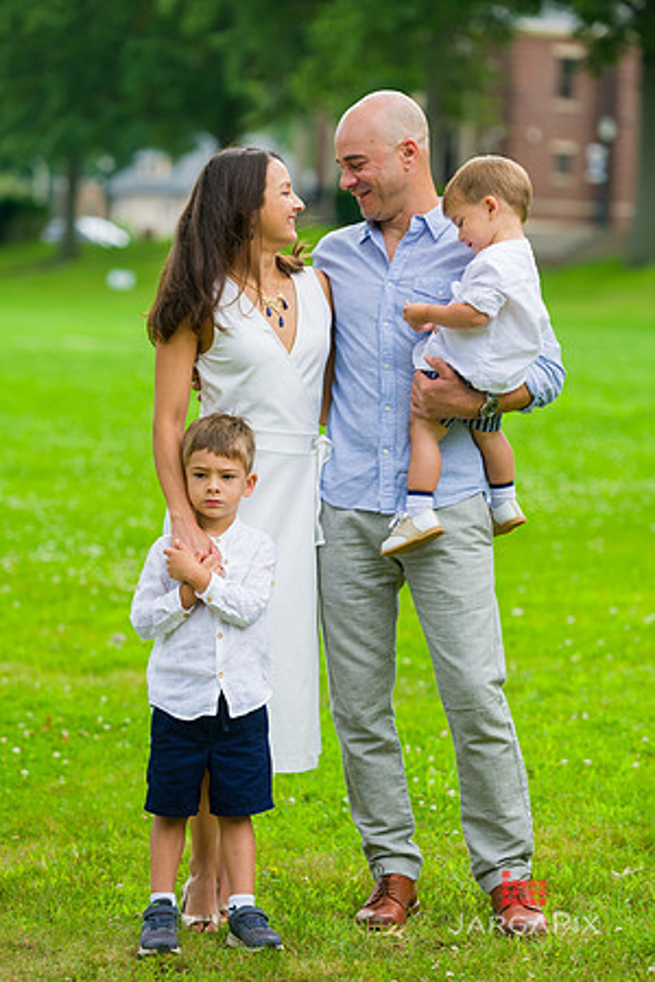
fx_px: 3411
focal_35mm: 125
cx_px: 328
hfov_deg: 11.0
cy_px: 491
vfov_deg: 16.4
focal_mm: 125
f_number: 4
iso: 200
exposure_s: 1/500
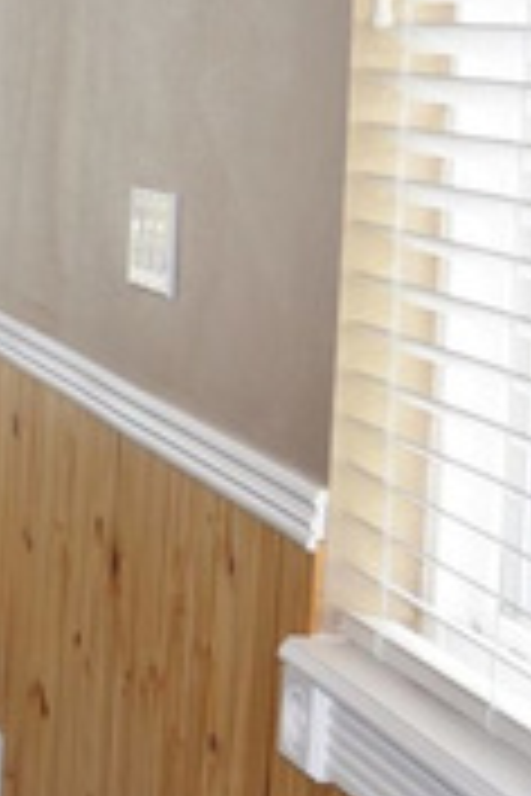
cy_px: 286
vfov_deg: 15.7
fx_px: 2876
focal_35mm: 130
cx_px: -842
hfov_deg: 9.2
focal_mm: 24
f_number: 4
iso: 220
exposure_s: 1/125
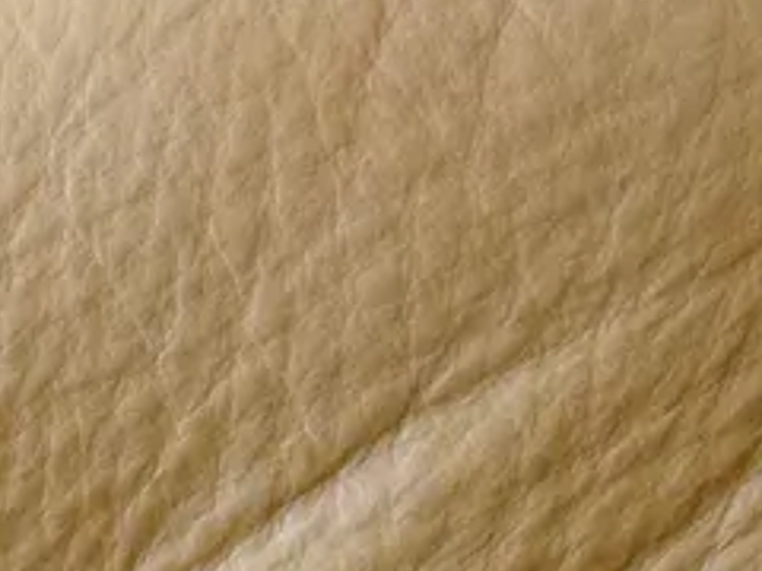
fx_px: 4887
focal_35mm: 222
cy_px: -393
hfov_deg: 8.9
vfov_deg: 6.6
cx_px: 135
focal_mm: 4.28
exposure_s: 1/20
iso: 125
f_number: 2.4
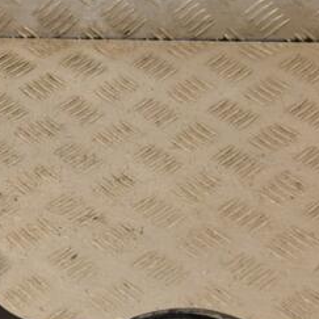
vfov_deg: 15.8
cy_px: 175
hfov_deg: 15.5
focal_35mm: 110
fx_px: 1147
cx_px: -18
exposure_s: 1/200
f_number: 10
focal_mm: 35
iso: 800
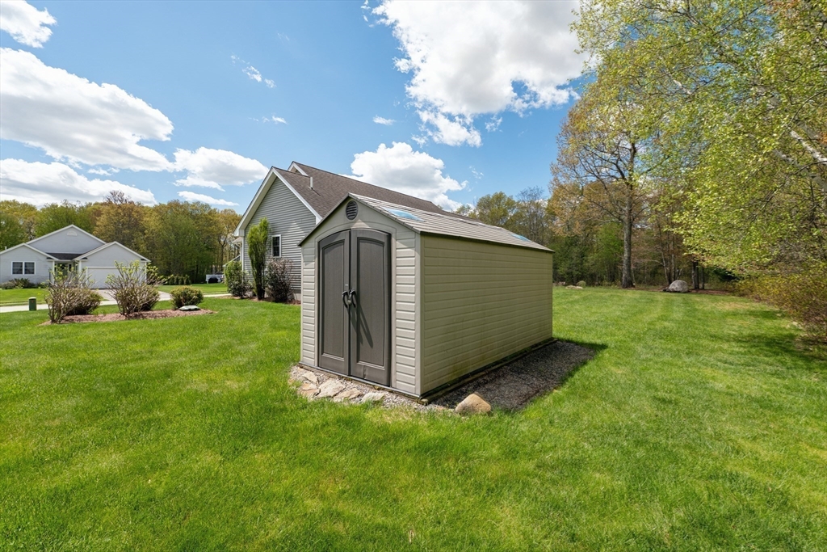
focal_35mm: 14
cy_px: 276
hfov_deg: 104.2
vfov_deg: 81.2
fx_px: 322
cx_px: 414
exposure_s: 1/3200
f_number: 8
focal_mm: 14
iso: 400
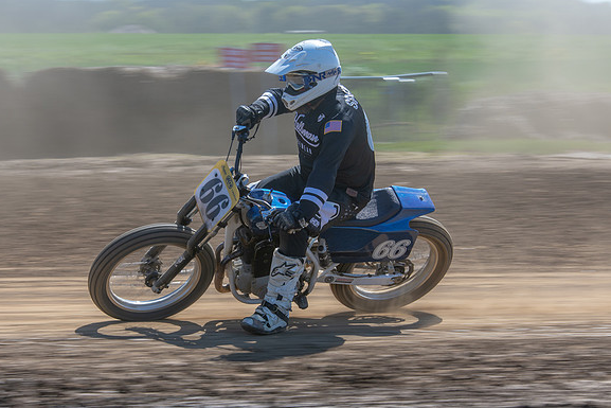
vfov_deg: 8.1
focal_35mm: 170
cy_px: 226
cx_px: 256
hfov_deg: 12.1
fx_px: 2886
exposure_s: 1/160
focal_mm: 95
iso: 200
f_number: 8
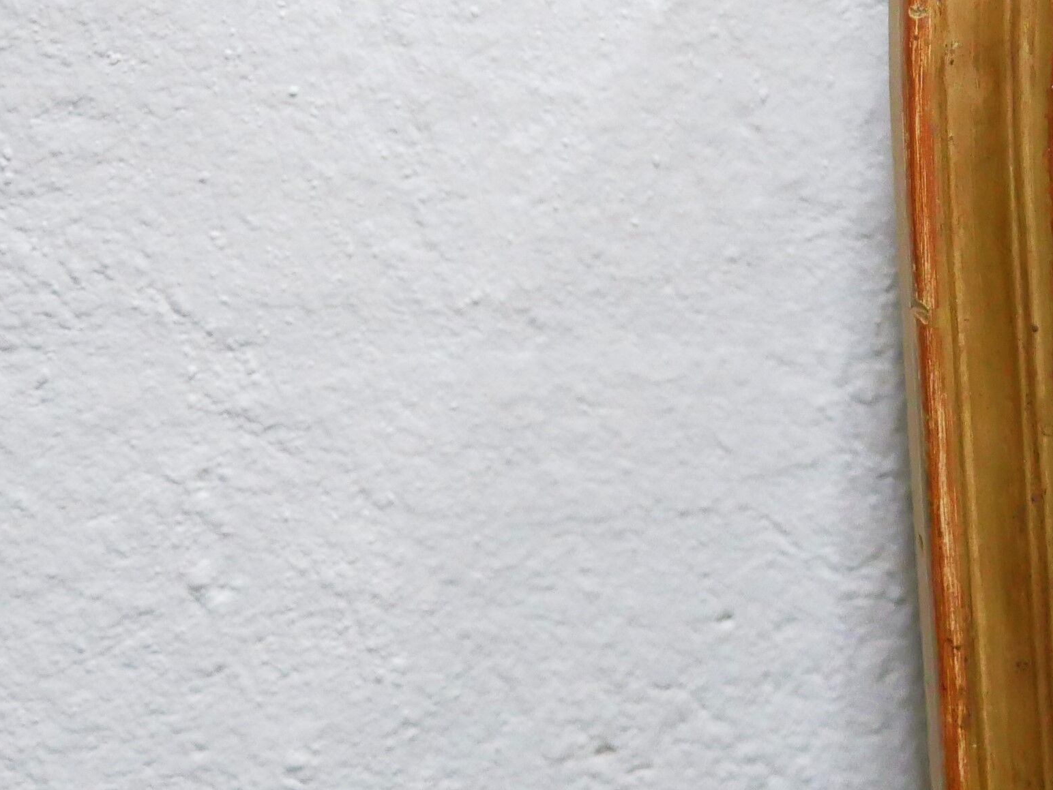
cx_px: 1411
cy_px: -352
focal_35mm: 119
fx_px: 3621
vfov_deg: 12.0
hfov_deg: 15.6
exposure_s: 1/60
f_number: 1.7
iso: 1600
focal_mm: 20
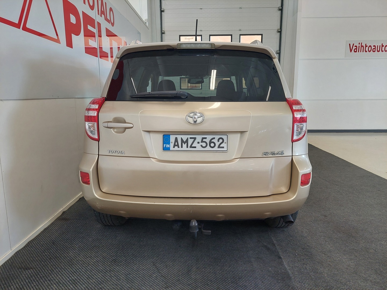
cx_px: 194
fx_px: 279
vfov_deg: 54.9
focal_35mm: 25
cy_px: 145
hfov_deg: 69.4
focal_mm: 5.23
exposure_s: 1/50
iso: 80
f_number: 1.8
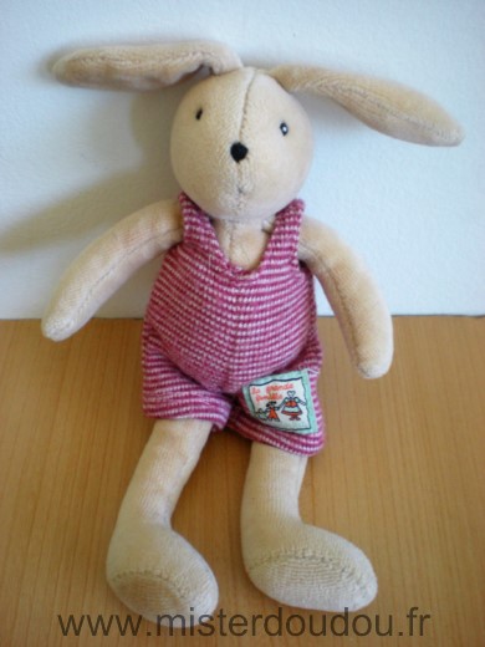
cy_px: 324
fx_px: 710
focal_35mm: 38
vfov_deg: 49.0
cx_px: 242
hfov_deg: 37.7
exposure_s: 1/44.5
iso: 200
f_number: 3.1
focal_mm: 6.3
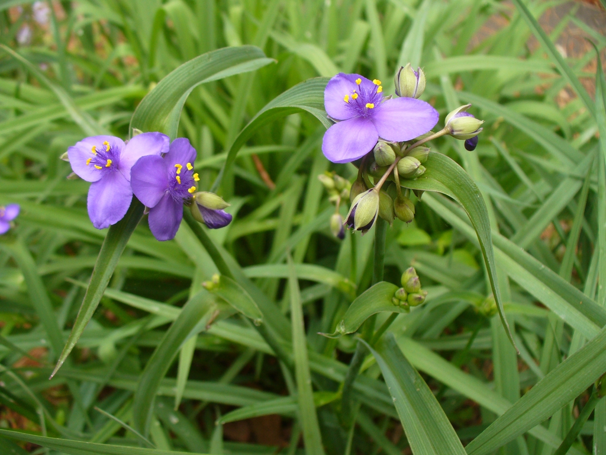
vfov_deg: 38.7
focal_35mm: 37
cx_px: 303
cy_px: 228
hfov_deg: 50.1
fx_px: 648
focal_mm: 6.1
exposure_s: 1/160
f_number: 2.8
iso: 80
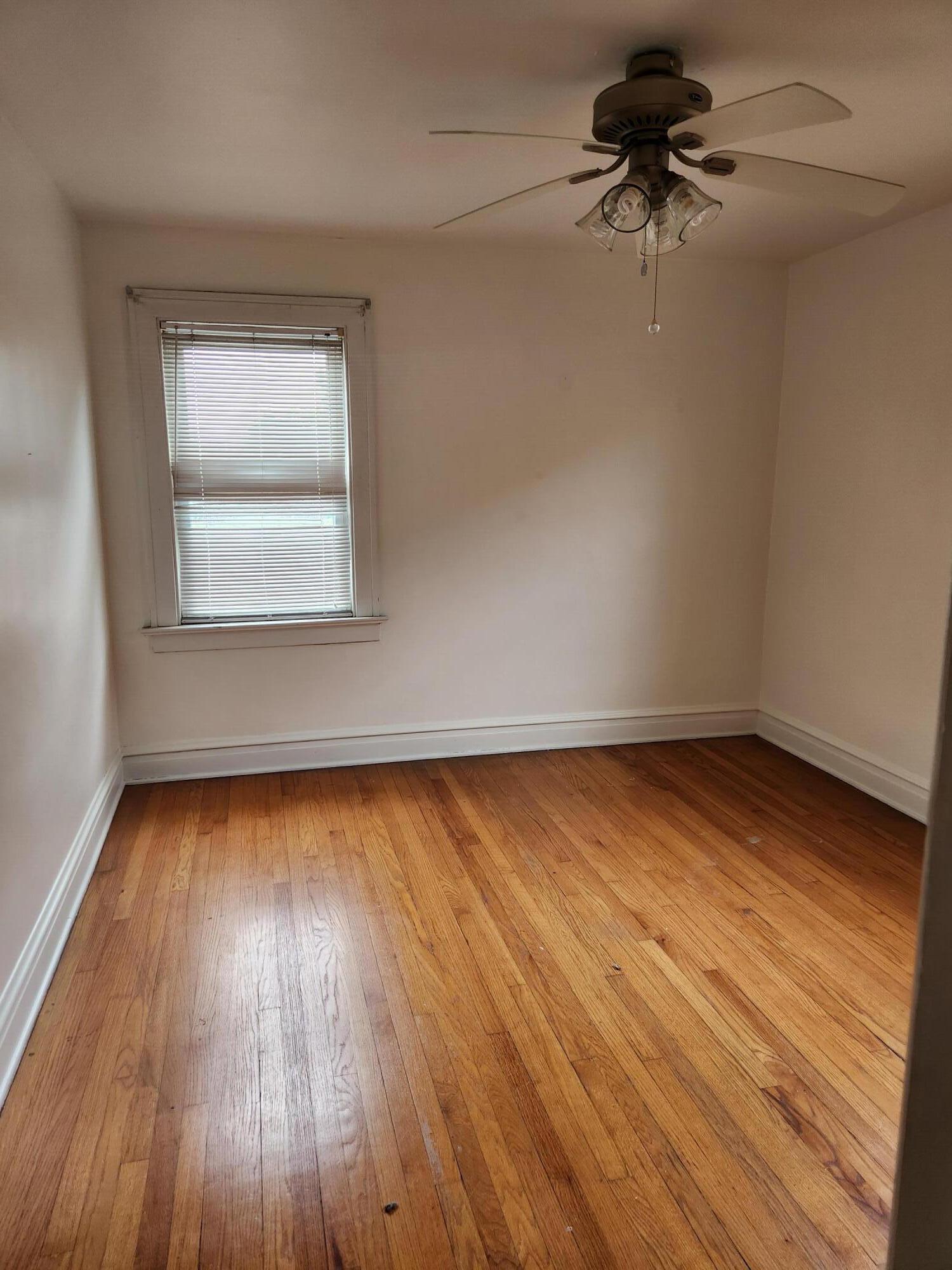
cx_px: 476
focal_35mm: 23
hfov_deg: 58.9
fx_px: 843
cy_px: 635
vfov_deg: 73.9
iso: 125
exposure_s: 1/180
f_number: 1.8
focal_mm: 5.4
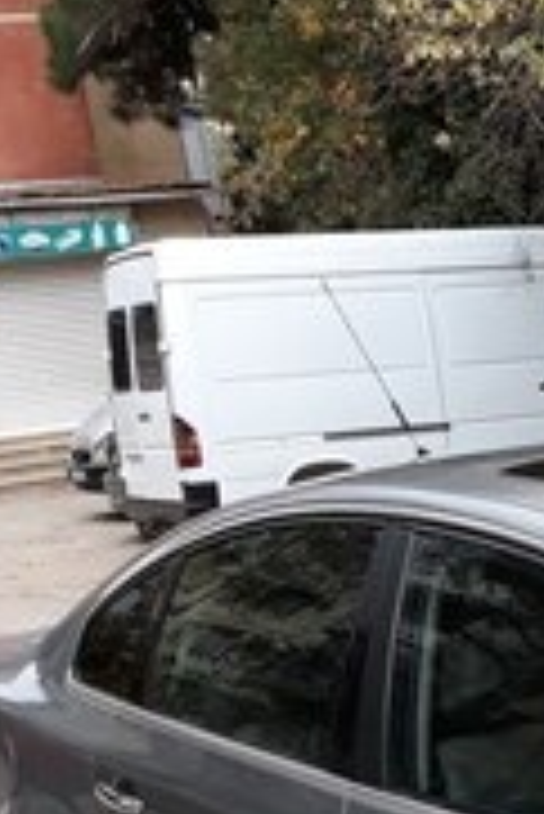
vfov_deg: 24.2
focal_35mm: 77
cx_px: 710
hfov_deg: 16.7
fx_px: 1742
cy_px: 935
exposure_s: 1/108
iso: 40
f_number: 1.7
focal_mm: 3.71
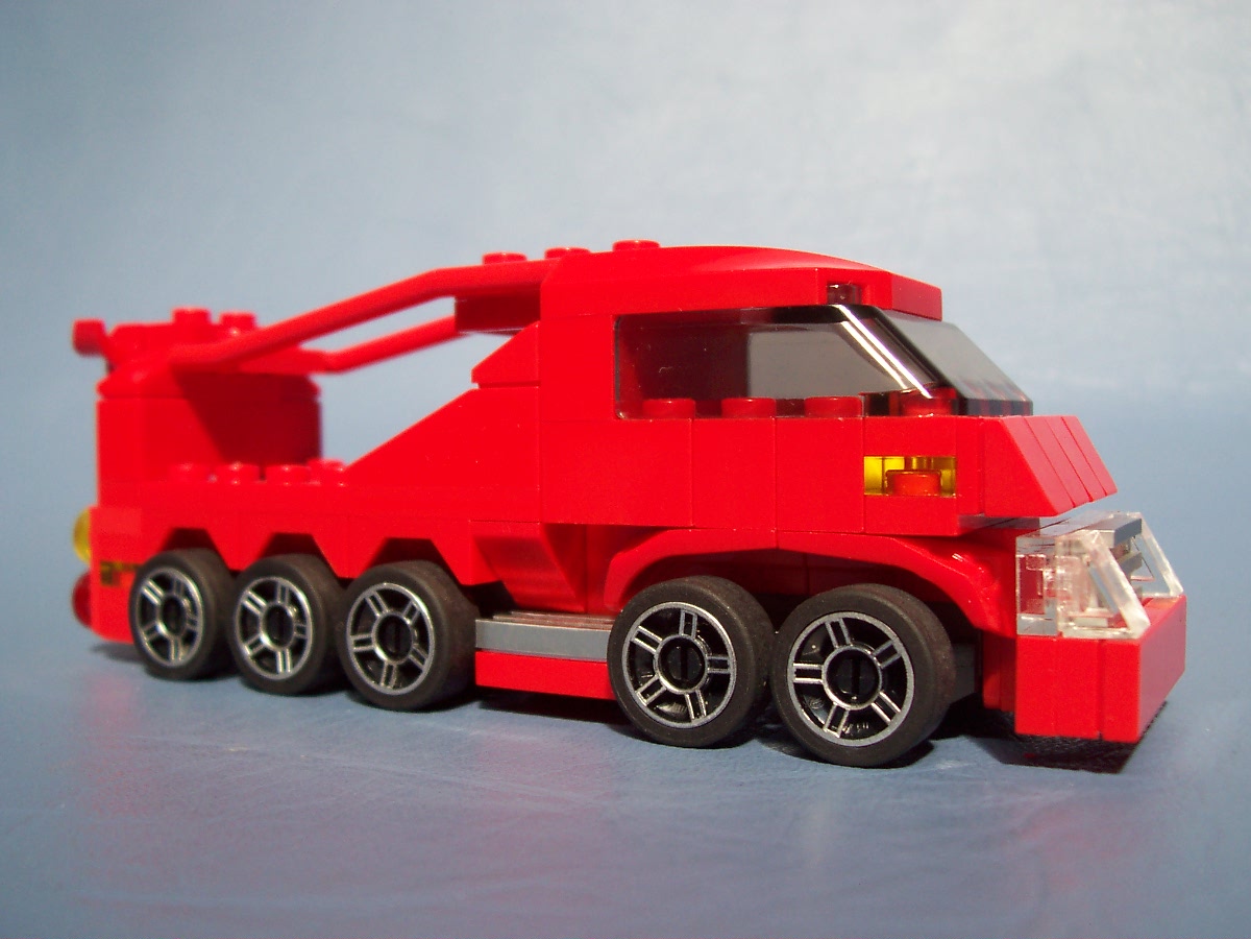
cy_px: 470
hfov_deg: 50.1
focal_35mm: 37
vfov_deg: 38.7
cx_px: 626
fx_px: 1337
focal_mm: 5.6
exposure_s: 1/250
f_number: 2.8
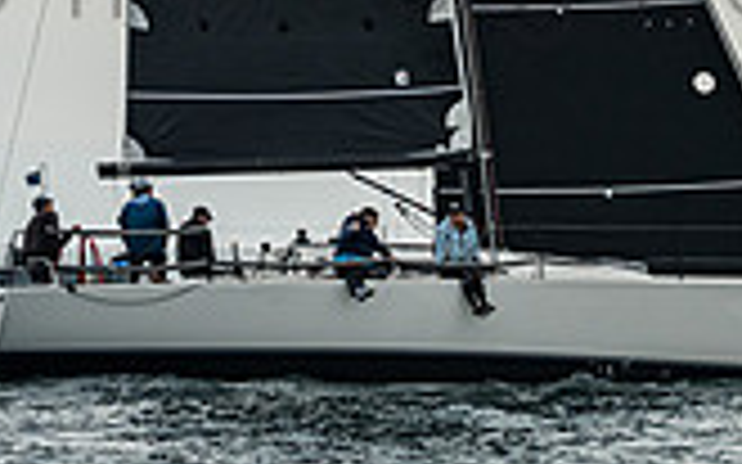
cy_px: -325
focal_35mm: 442
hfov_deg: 4.7
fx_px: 8935
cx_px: 1000
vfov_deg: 3.0
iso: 640
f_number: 10
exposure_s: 1/1600
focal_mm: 115
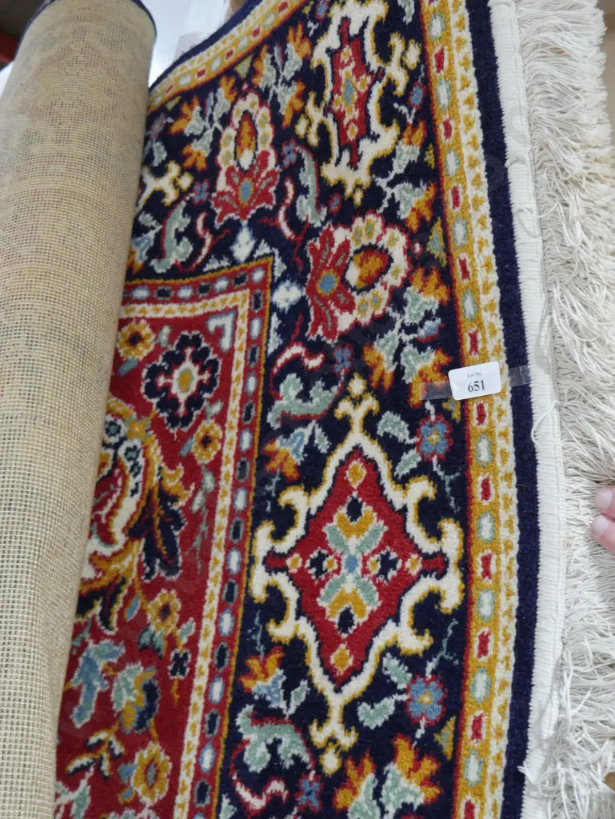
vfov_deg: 49.0
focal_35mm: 38
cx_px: 308
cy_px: 410
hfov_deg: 37.8
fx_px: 899
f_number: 4.1
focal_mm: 19
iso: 2000
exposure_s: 1/60
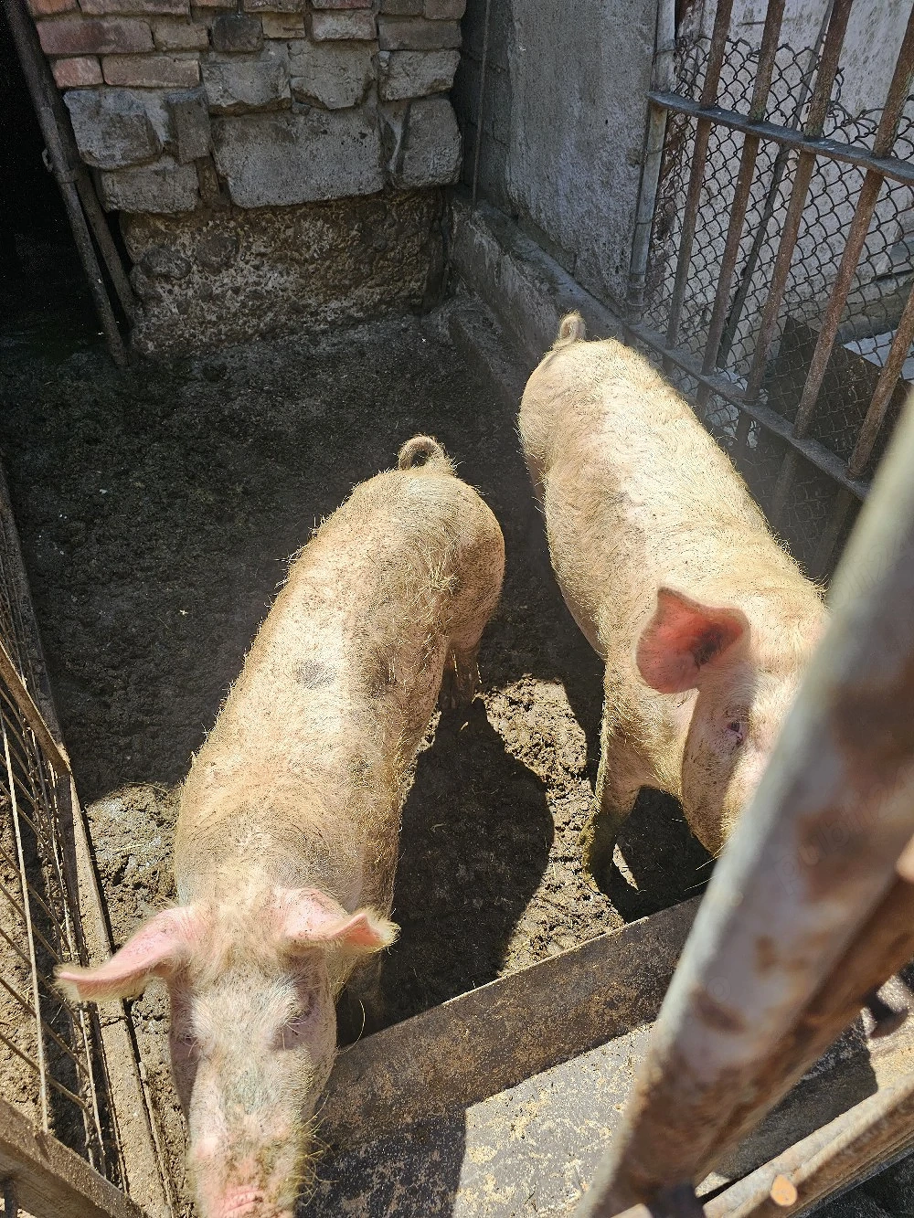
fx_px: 810
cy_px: 609
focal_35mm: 23
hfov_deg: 58.9
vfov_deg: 73.9
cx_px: 457
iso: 10
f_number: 1.7
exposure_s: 1/312
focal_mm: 6.3
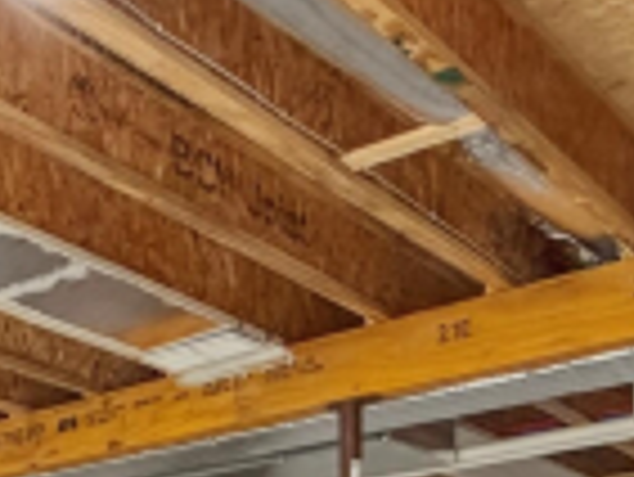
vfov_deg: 17.5
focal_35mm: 66
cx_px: -65
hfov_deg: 26.9
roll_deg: -1.2
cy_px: 886
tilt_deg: -4.7
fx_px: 1210
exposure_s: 1/120
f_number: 2.2
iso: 250
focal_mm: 2.2
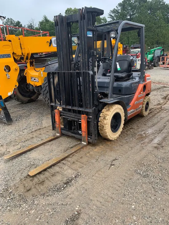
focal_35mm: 26
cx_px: 84
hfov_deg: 53.1
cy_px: 112
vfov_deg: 67.3
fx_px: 169
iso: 25
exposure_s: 1/303
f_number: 1.8
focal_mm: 4.25
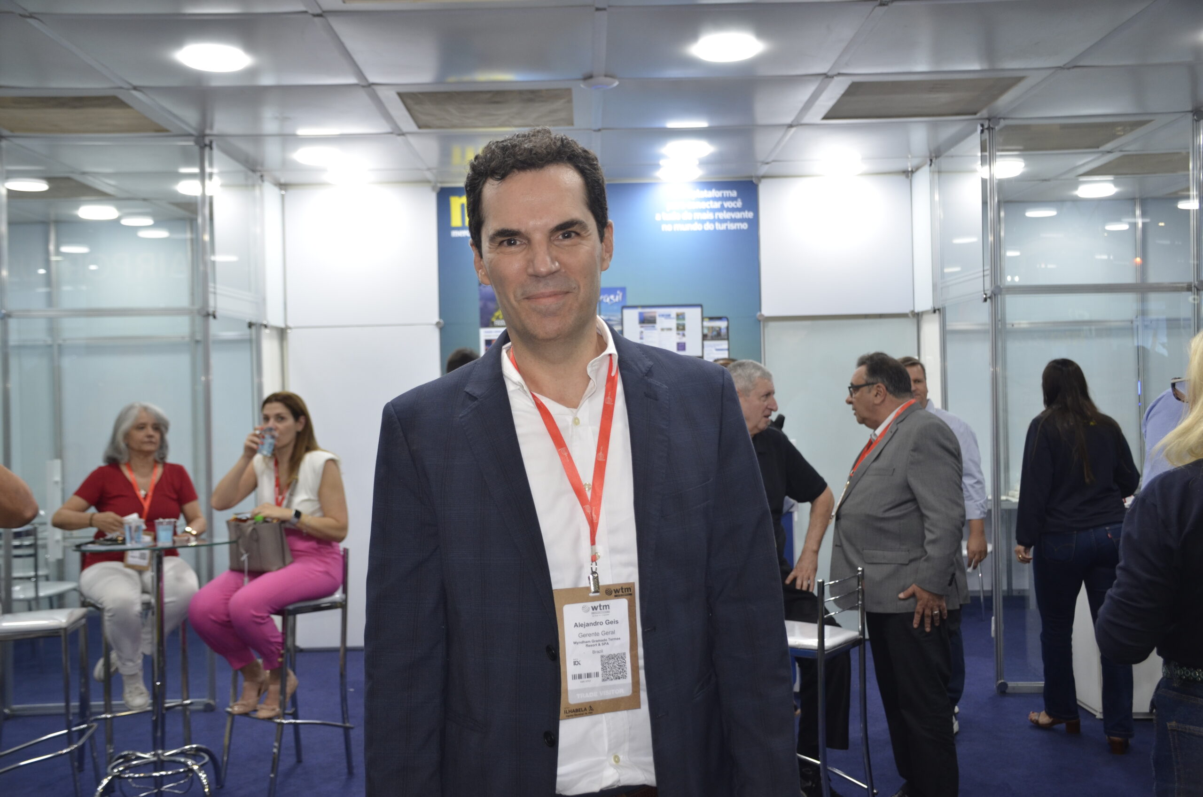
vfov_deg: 34.1
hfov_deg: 49.6
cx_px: 602
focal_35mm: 39
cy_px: 398
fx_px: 1301
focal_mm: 26
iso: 400
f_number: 3.8
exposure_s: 1/80
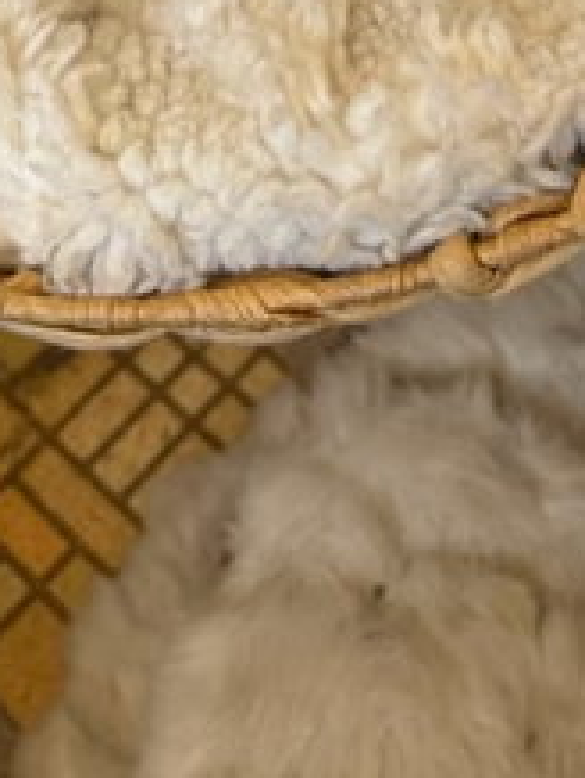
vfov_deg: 17.8
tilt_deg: -37.3
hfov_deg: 16.7
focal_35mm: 88
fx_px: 1979
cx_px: 478
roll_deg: +2.6
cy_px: -621
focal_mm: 6.76
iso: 250
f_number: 1.78
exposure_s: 1/60
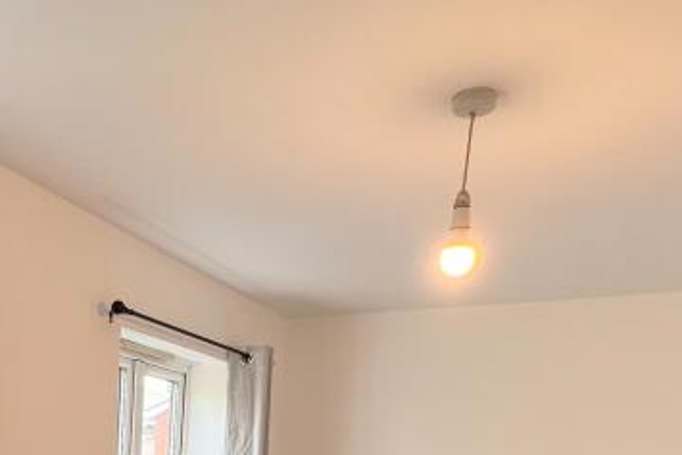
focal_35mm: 39
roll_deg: -3.2
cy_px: 609
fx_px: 739
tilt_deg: -9.7
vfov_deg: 27.7
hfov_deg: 46.8
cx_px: 134
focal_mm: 1.57
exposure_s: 1/99
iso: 50
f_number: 1.8
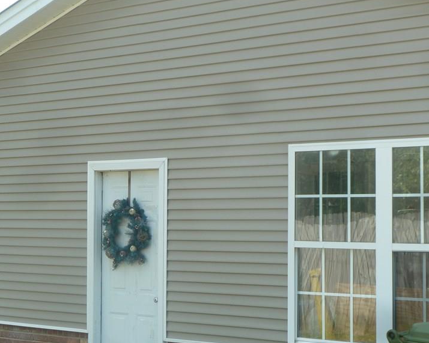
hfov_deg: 24.7
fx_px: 978
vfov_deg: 19.9
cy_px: 219
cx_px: 163
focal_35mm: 77
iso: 80
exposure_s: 1/160
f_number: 3.9
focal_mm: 9.1
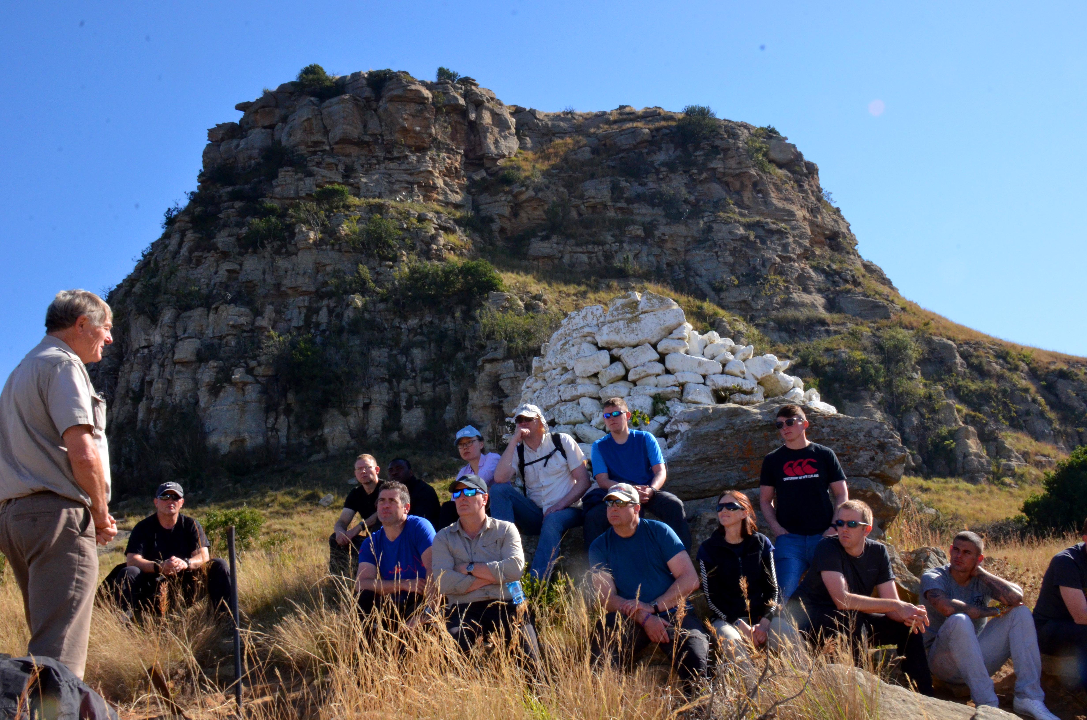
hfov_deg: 49.6
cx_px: 544
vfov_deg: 34.1
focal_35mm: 39
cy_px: 360
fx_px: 1175
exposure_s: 1/250
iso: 1600
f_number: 25
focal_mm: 26
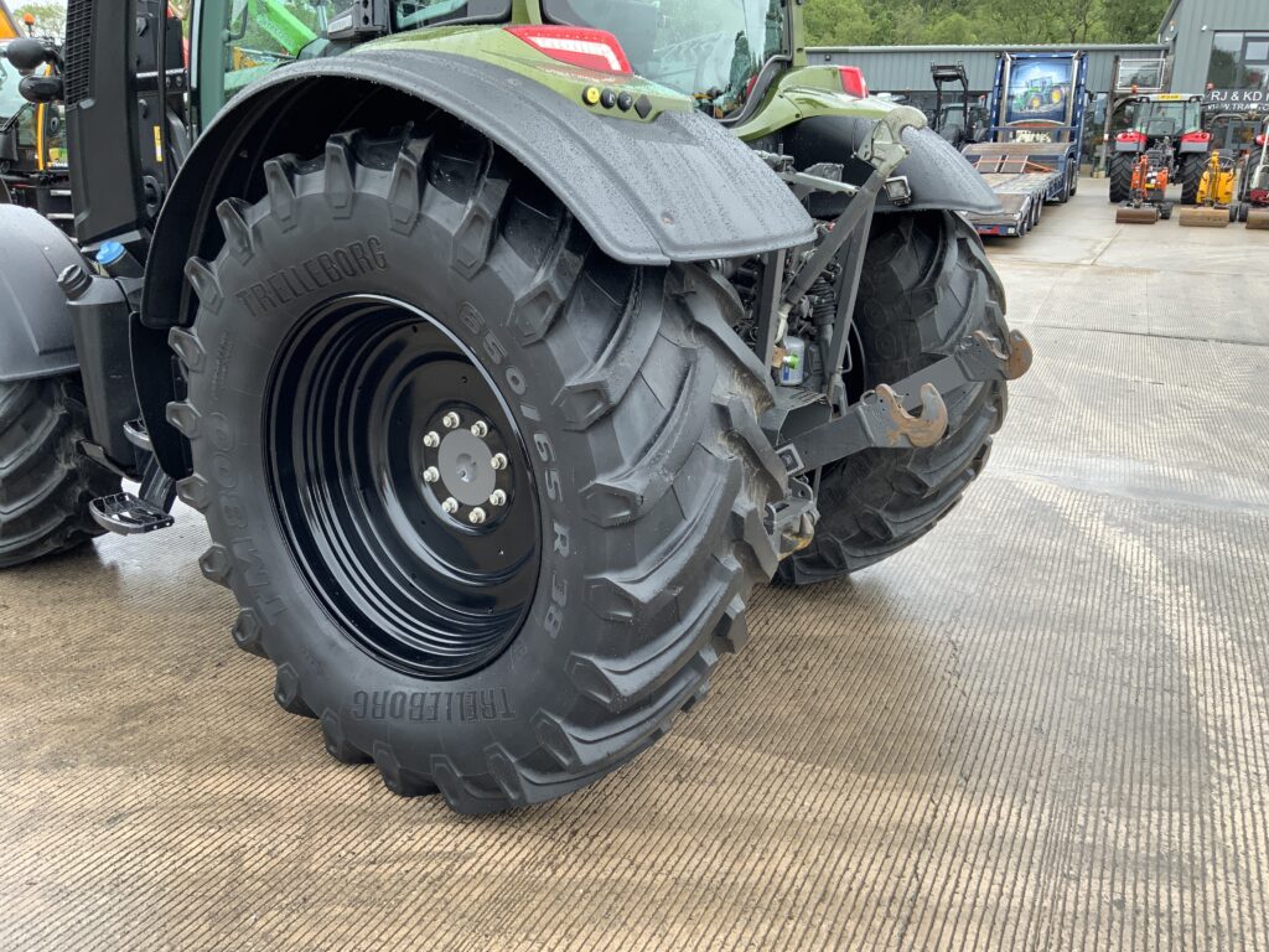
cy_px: 476
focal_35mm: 29
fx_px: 1063
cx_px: 634
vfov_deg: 48.2
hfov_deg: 61.7
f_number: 1.8
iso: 16
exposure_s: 1/212
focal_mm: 3
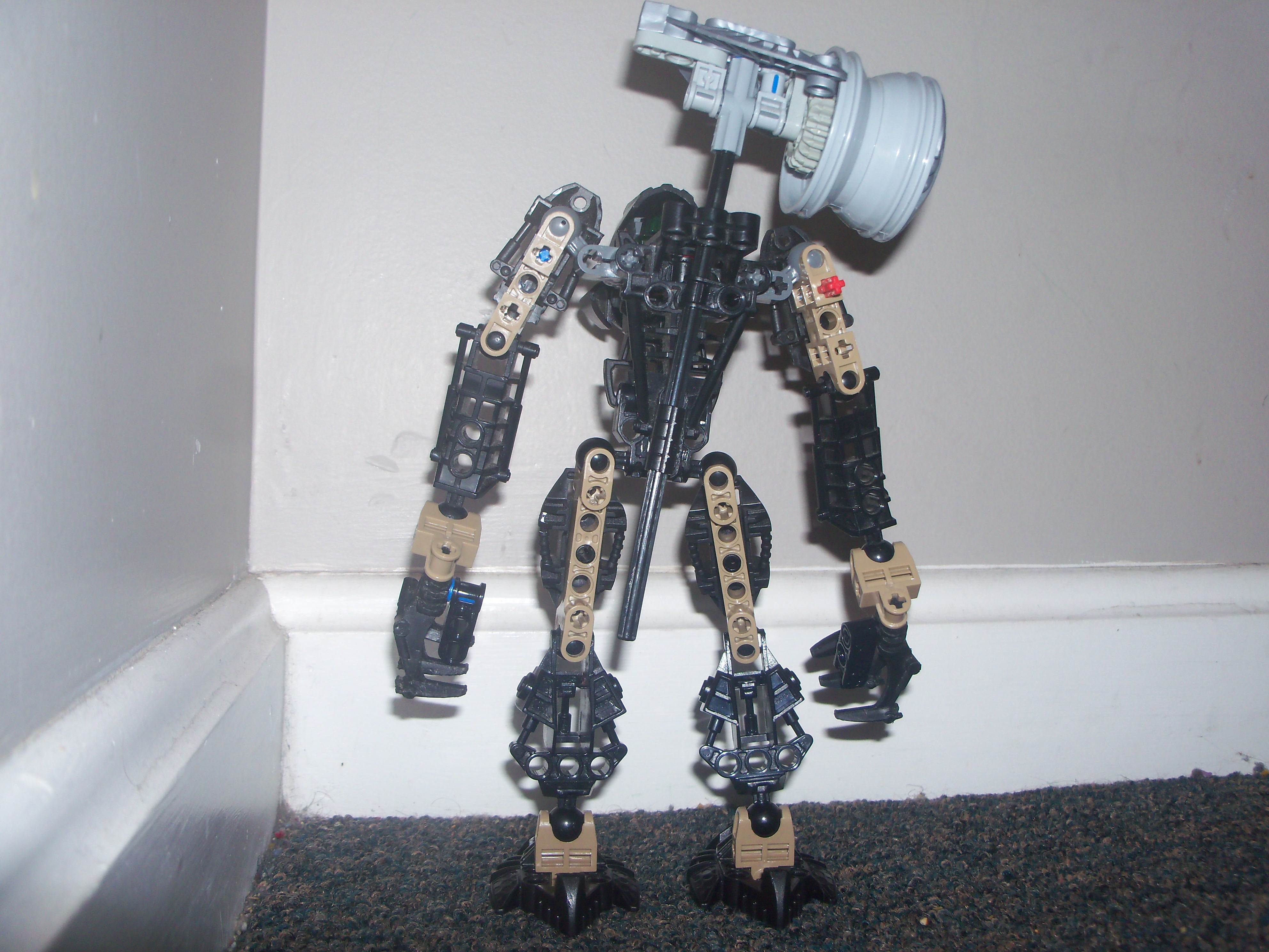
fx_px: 1283
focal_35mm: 35
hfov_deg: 52.6
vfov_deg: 40.7
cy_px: 476
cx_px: 634
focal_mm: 6.3
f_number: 3
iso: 64
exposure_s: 1/30
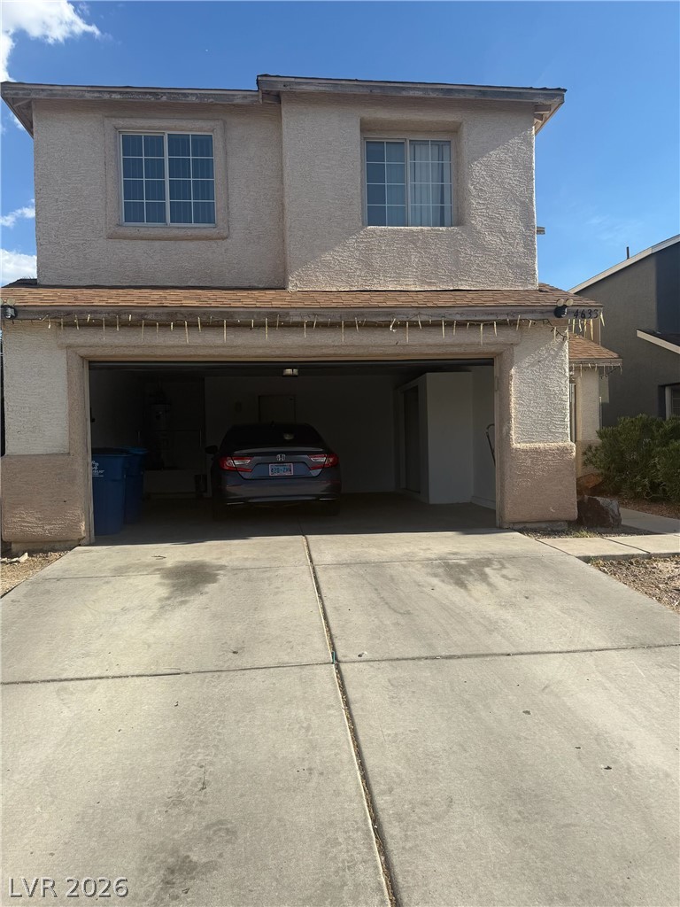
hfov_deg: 56.8
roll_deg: +0.9
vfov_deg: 71.6
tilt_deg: +0.3
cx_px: 340
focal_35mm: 24
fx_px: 629
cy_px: 454
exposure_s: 1/3759
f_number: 1.78
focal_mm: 6.76
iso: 80
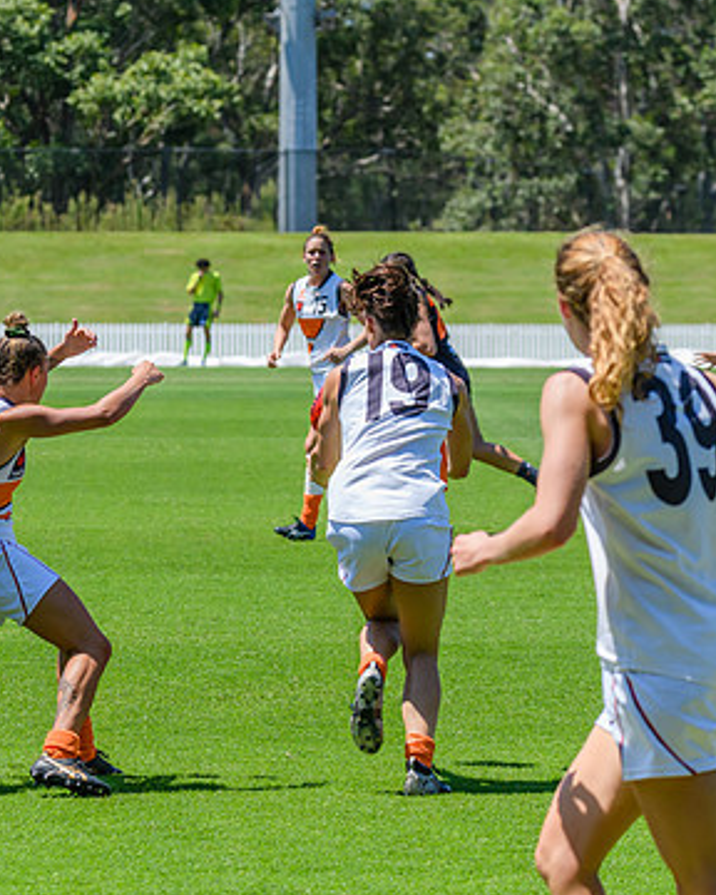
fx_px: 6304
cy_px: 438
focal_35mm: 238
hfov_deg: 6.5
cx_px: 253
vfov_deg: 8.1
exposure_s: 1/2000
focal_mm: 150
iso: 800
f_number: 8
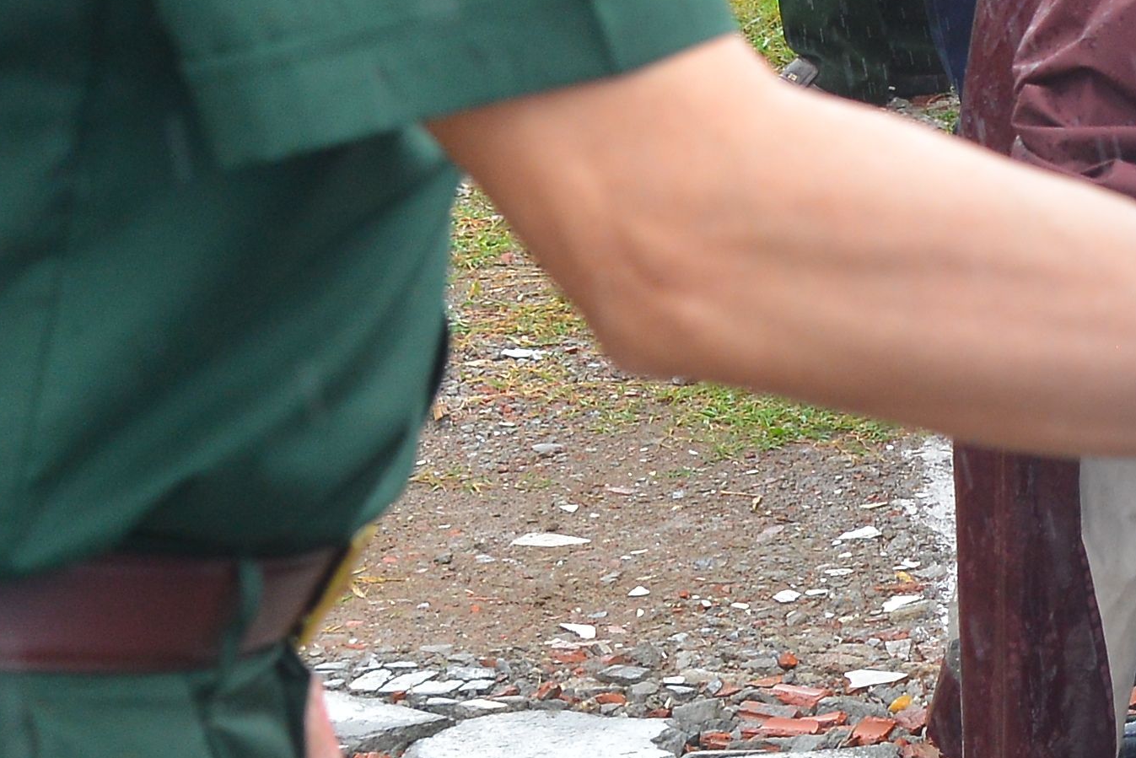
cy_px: -525
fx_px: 4829
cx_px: 1621
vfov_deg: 8.7
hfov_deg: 12.8
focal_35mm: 153
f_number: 5
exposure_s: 1/250
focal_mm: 28
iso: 640
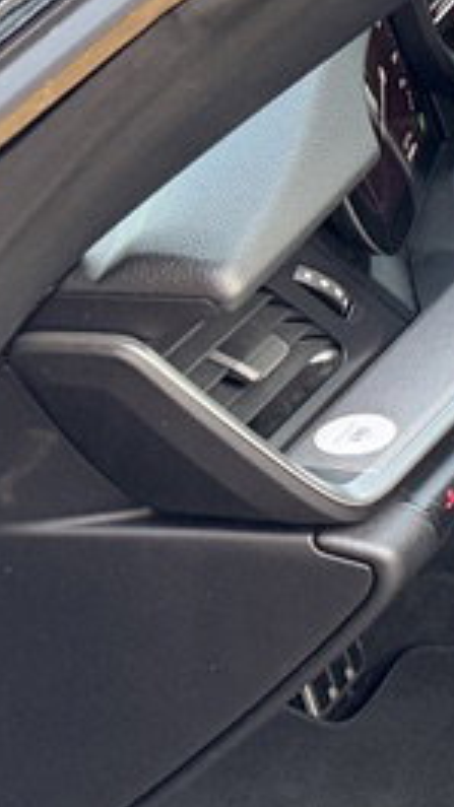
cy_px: 259
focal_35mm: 101
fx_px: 2162
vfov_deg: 21.1
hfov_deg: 9.0
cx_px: 1475
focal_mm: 6.76
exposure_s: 1/60
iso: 320
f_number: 1.78
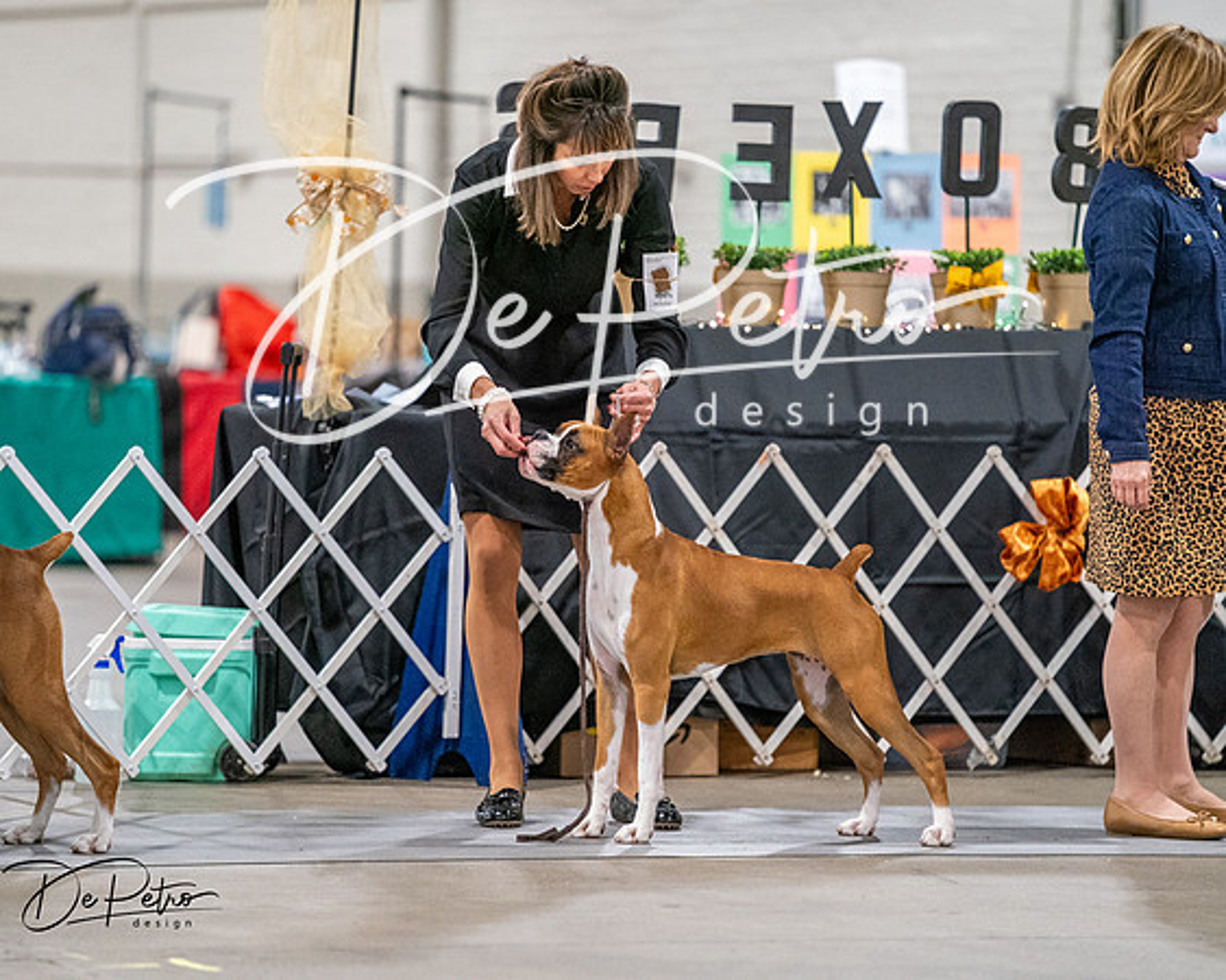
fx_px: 8170
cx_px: 613
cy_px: 490
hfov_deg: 8.6
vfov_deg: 6.9
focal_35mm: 225
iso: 6400
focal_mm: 200
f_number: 3.2
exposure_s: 1/250
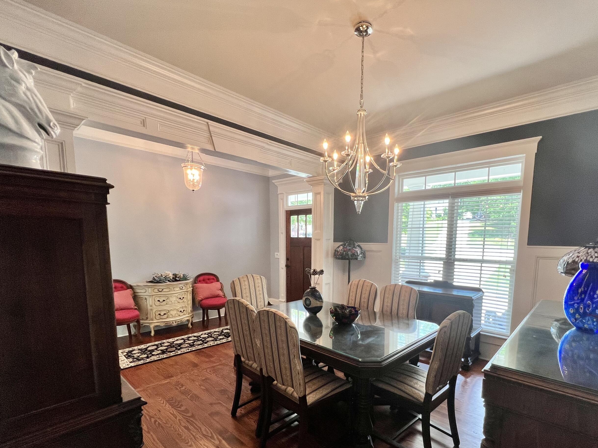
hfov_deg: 94.1
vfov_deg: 77.0
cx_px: 333
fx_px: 276
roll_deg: -1.1
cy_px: 274
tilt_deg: -6.9
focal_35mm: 16
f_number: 1.8
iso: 100
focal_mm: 1.57
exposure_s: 1/120
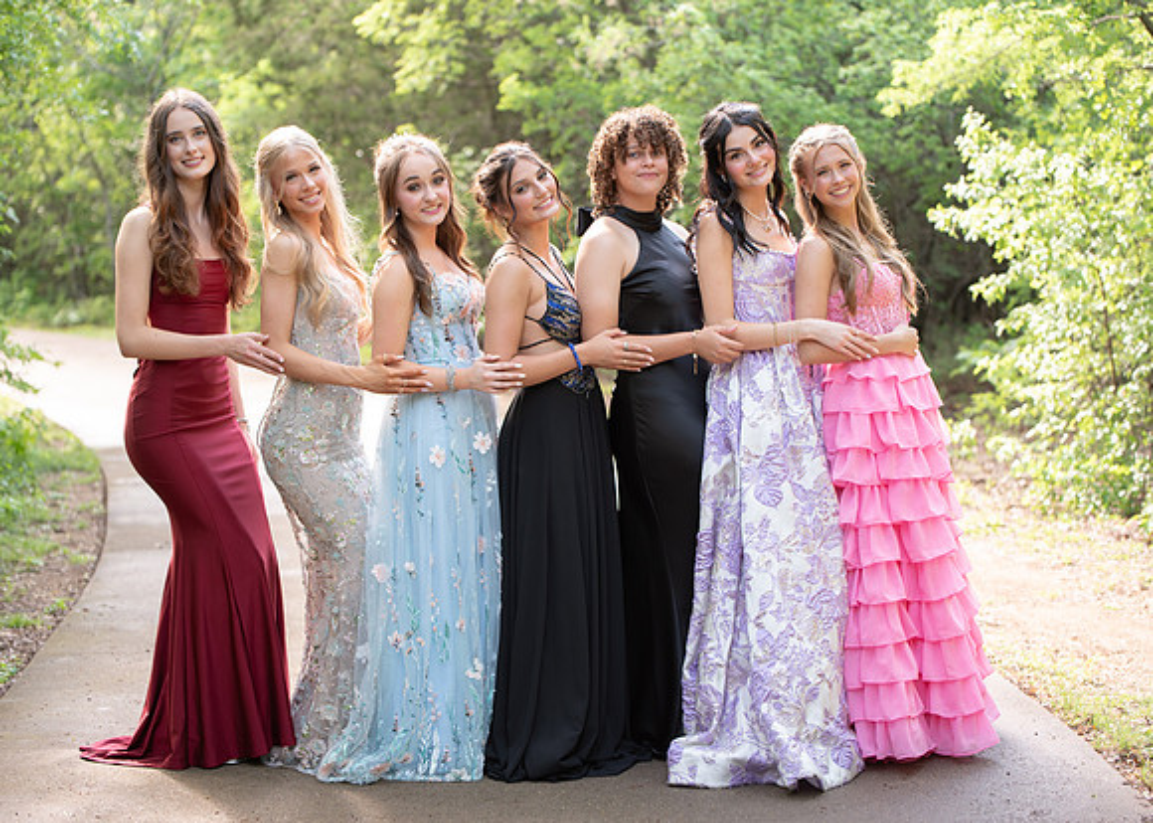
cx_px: 576
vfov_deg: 19.5
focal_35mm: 73
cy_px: 412
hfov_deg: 27.0
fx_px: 2399
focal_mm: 70
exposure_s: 1/100
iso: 100
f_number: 2.8
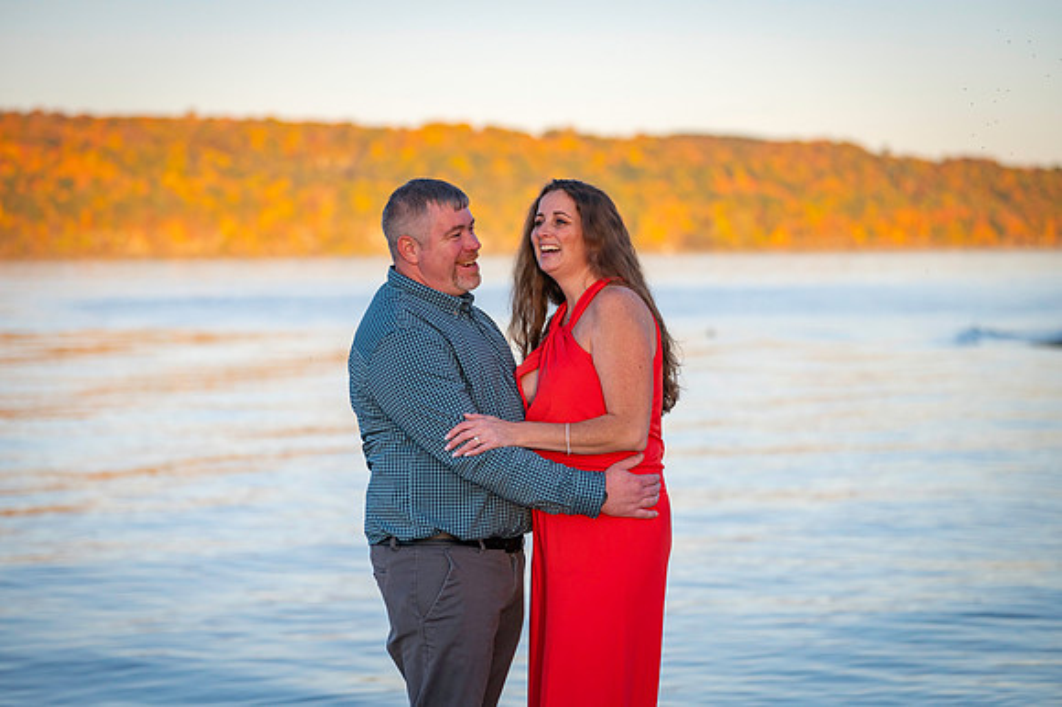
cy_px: 354
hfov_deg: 21.5
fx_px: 2801
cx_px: 531
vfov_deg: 14.4
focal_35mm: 95
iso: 640
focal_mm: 95
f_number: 2.8
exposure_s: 1/6400
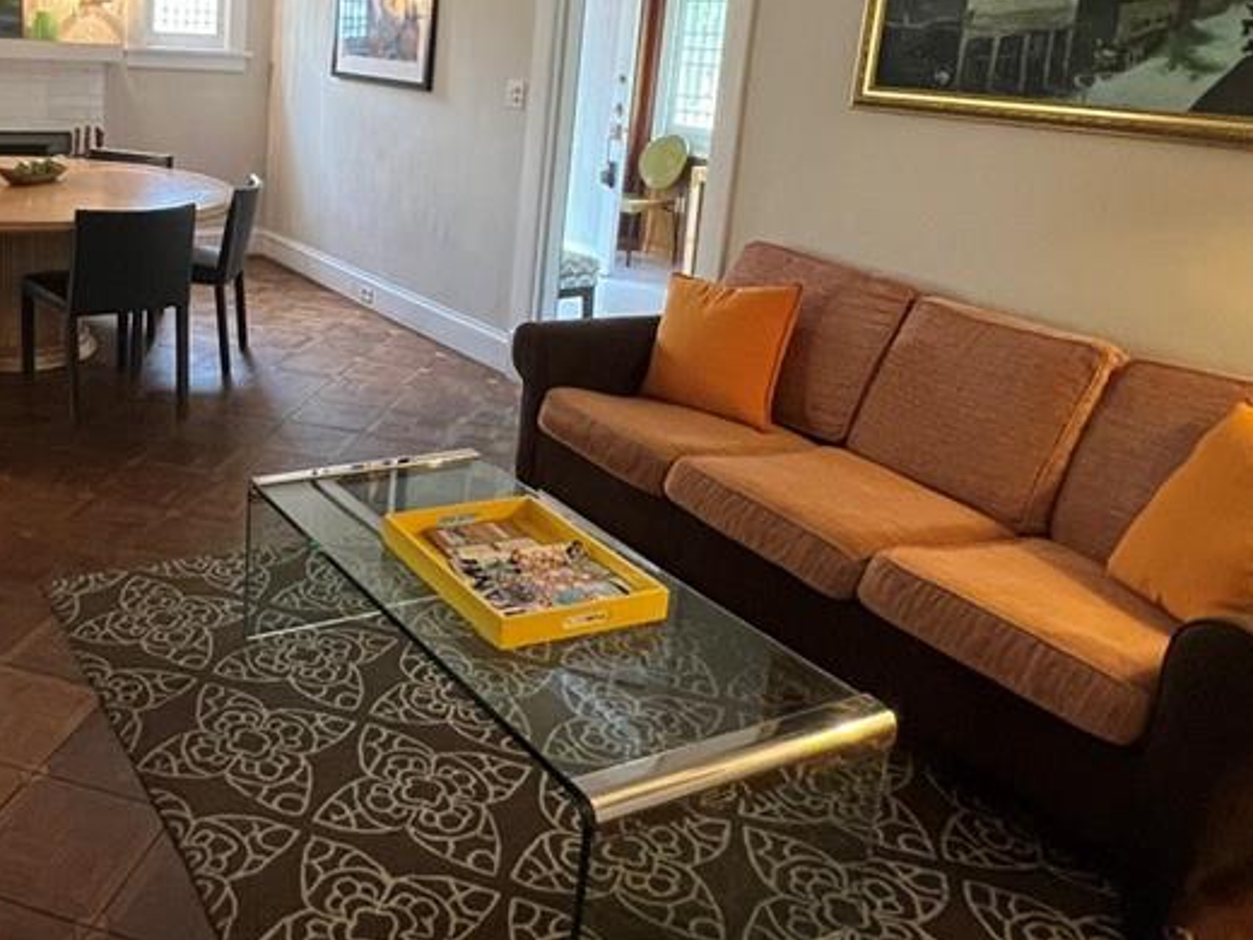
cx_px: 325
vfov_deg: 45.8
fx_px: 1086
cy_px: 289
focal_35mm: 30
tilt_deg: -12.3
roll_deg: -2.6
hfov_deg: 57.2
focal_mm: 1.57
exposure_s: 1/60
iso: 400
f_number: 1.8
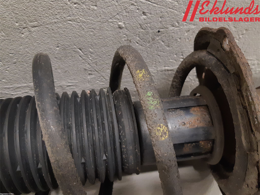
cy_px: 98
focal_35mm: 26
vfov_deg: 53.1
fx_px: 195
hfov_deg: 67.3
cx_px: 130
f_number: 1.7
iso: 200
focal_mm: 3.93
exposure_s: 1/33
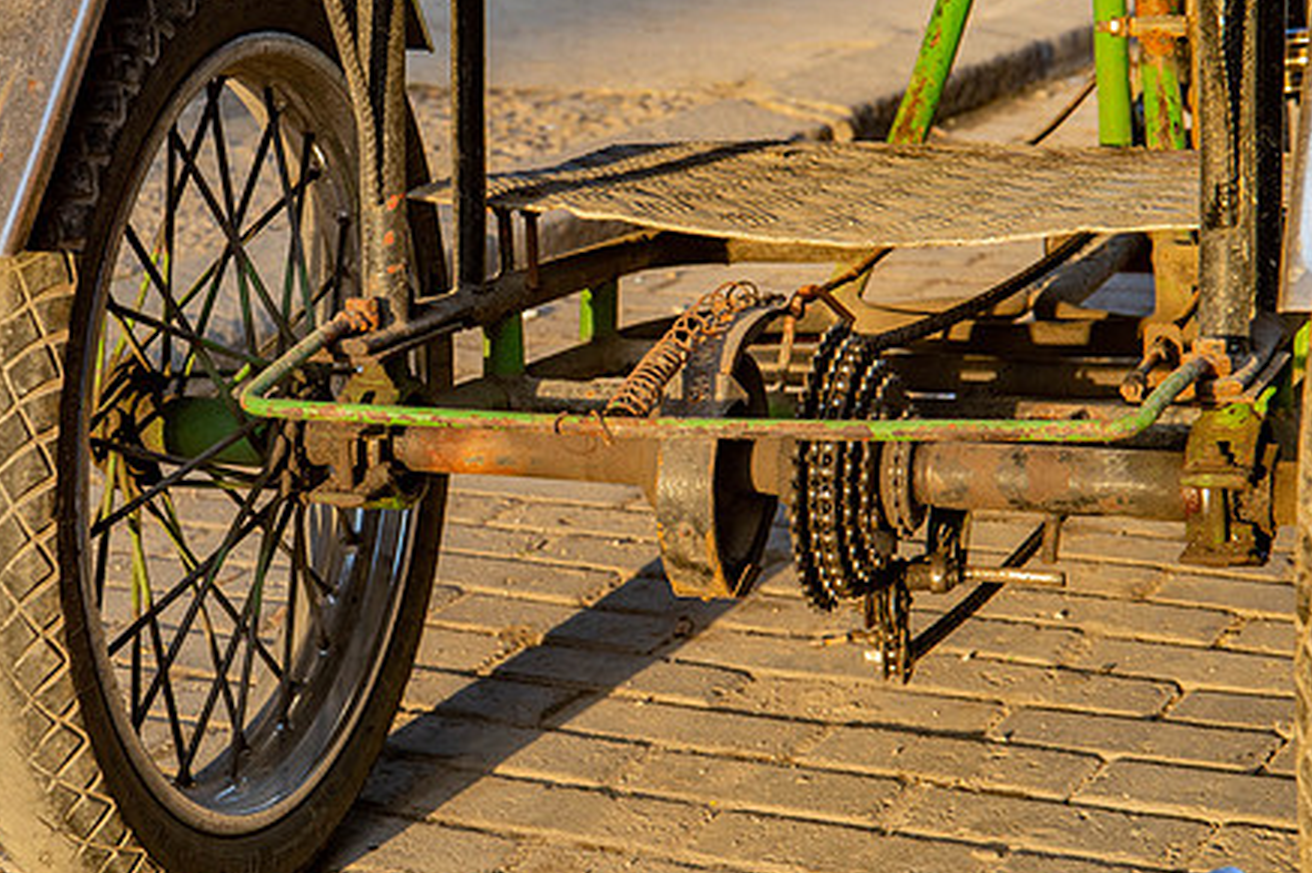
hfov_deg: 21.9
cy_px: 420
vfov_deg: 14.7
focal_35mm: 93
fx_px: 3388
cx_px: 561
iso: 1100
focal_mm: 70
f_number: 11
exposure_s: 1/80
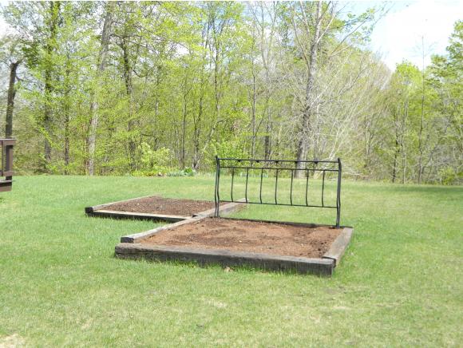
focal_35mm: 41
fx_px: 549
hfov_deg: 45.7
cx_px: 232
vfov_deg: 35.2
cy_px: 174
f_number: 3.5
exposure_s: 1/320
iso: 80
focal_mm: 7.3
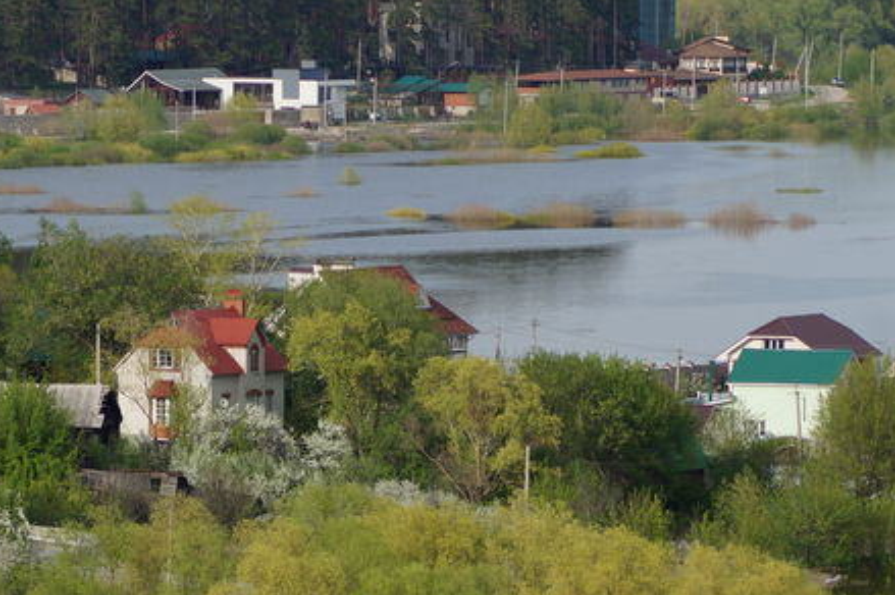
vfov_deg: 3.2
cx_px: 316
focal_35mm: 431
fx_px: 10707
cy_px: 459
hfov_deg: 4.8
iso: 100
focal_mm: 140
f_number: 5.6
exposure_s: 1/250
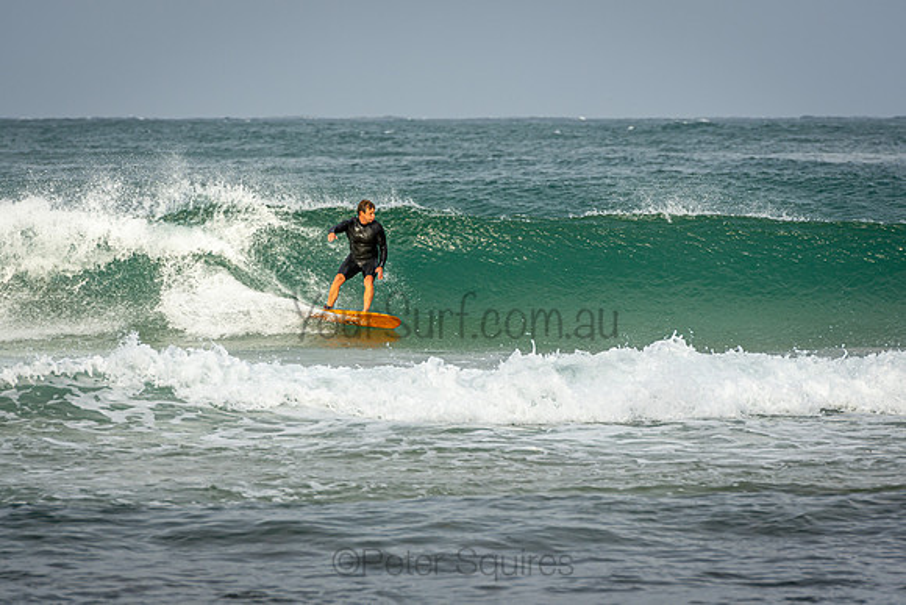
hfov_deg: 6.6
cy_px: 302
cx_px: 453
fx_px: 7803
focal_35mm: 310
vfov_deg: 4.4
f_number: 5.6
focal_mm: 200
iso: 200
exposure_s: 1/800
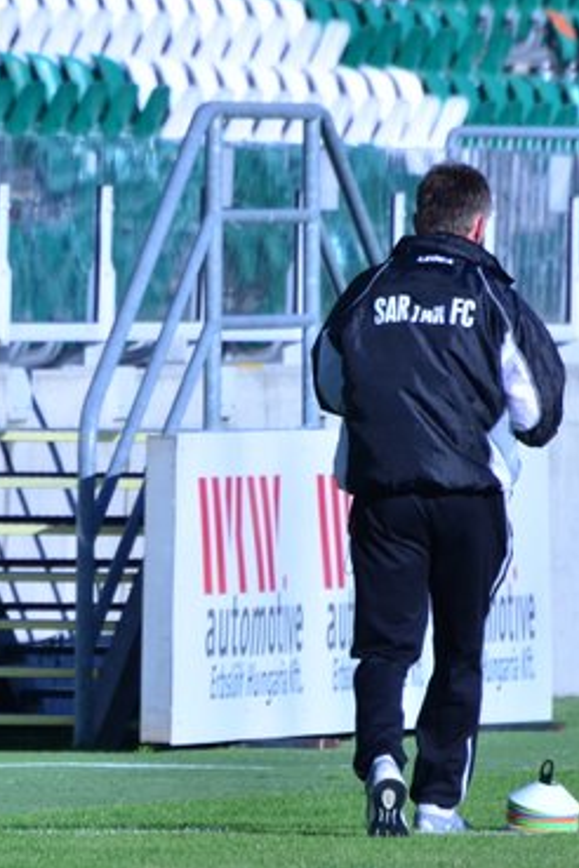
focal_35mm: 986
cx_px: -146
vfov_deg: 2.1
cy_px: 334
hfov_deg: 1.4
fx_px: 23785
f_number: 6.3
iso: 200
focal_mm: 270
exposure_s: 1/800
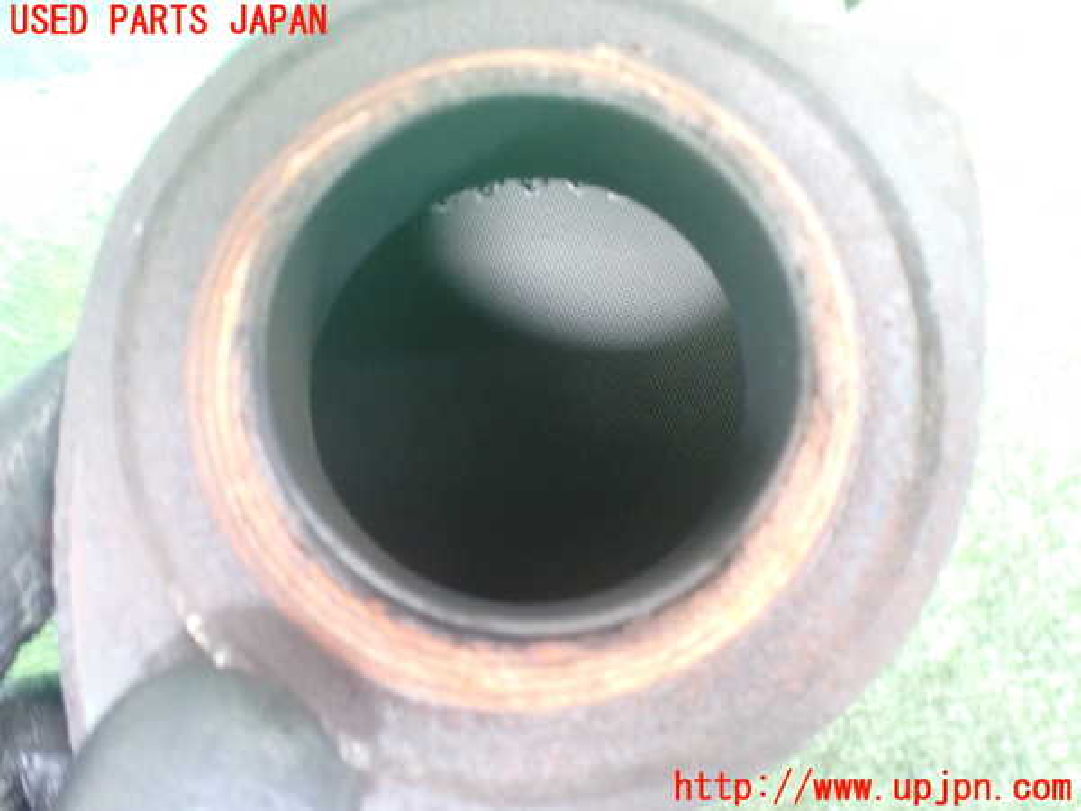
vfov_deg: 46.8
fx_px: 937
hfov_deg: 60.0
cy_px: 406
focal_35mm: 30
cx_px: 540
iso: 1250
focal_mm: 5.4
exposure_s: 1/30
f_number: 2.3
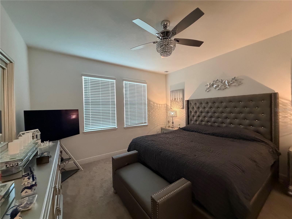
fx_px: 118
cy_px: 110
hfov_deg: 102.1
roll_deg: +1.2
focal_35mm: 14
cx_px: 146
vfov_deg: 85.7
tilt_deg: +0.4
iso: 500
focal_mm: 2.22
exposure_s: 1/60
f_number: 2.2
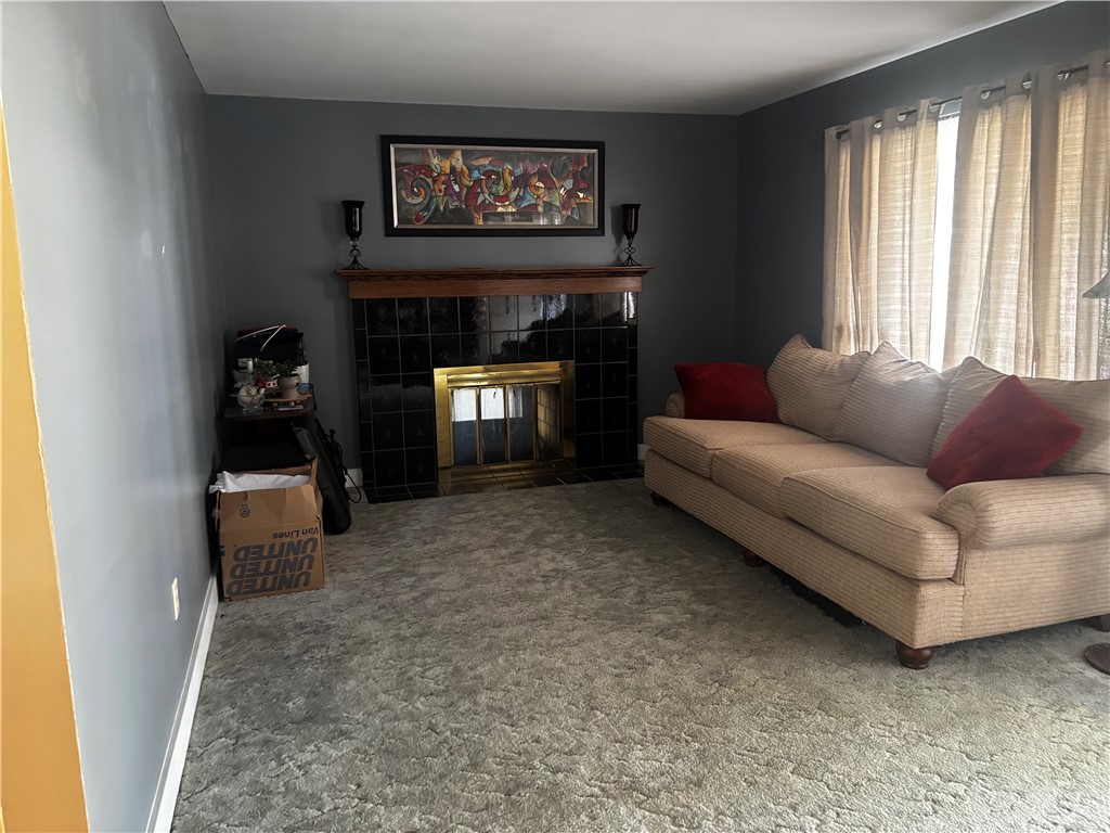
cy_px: 416
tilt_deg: -9.2
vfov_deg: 53.1
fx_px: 834
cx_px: 555
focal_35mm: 26
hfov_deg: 67.3
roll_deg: +0.8
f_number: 1.6
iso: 500
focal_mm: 5.96
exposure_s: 1/41
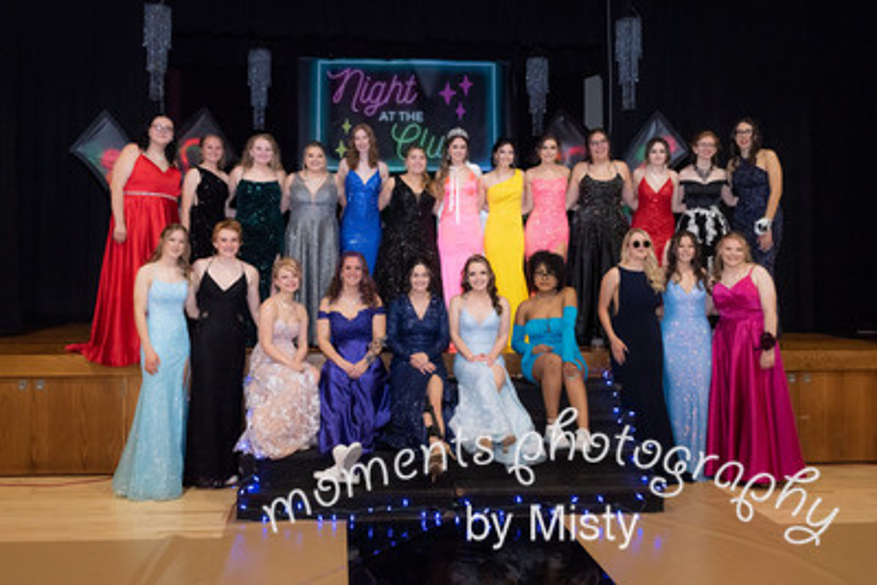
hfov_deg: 57.5
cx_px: 414
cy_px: 255
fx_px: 798
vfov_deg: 40.2
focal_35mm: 33
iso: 2000
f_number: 7.1
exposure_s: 1/125
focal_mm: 26
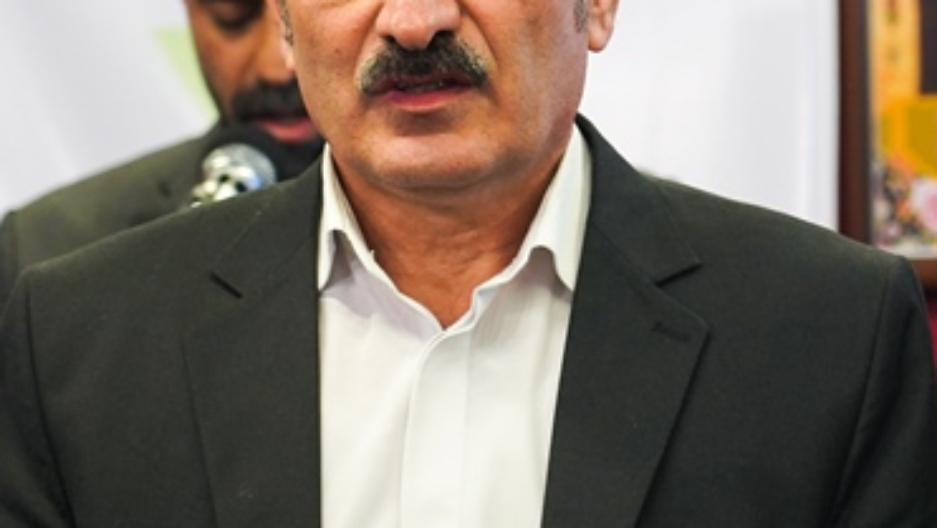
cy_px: 227
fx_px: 6636
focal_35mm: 267
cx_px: 846
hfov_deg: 8.1
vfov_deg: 4.6
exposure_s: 1/160
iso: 1600
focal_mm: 105
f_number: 4
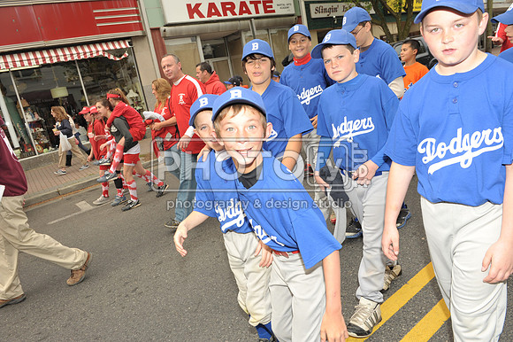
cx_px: 256
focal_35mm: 24
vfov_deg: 53.1
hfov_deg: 73.8
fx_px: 342
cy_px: 171
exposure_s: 1/250
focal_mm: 24
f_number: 8
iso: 400
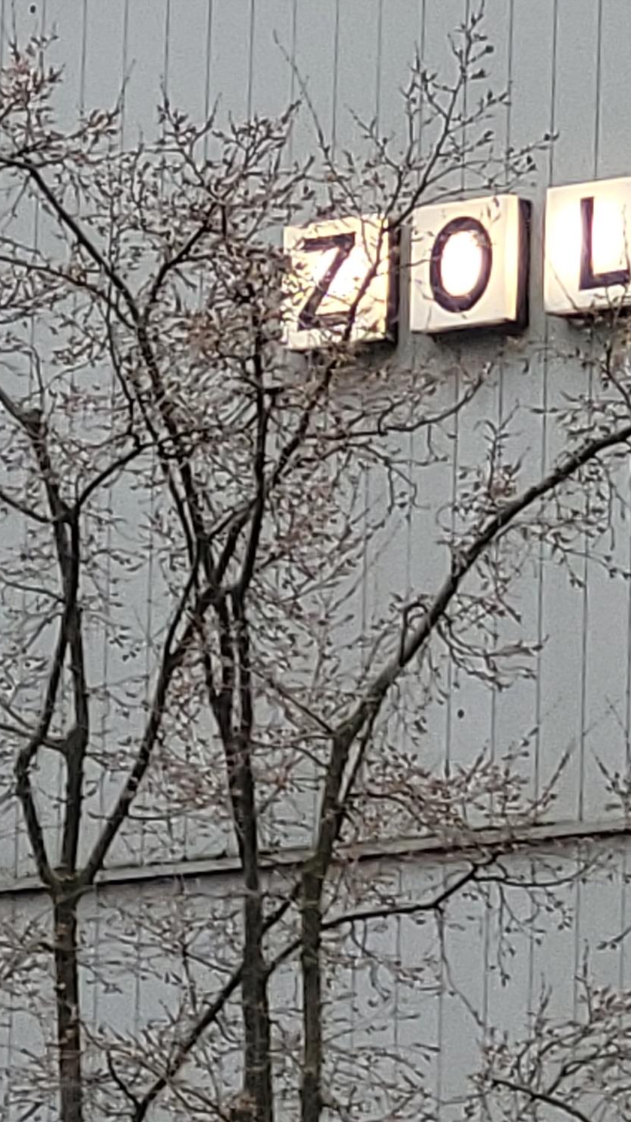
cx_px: 719
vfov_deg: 19.3
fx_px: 3302
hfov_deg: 10.8
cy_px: 559
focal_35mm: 111
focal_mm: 7.12
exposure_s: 1/168
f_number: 2.4
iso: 25
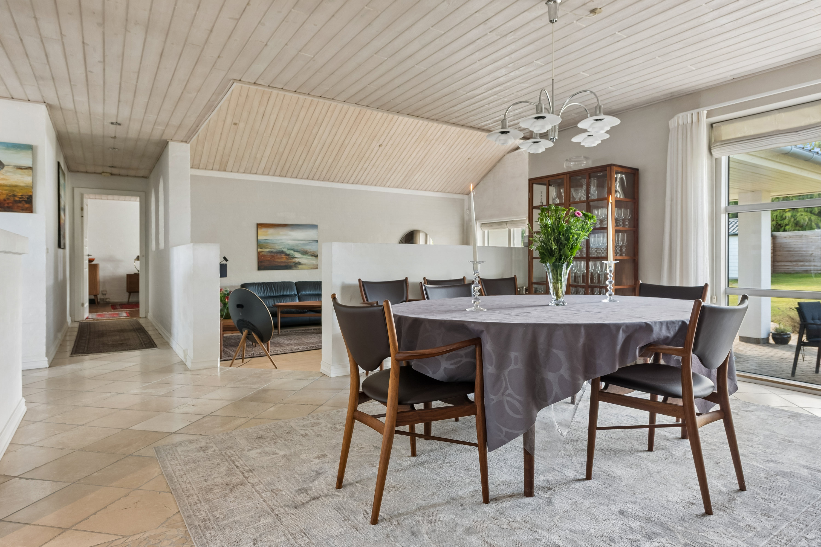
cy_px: 274
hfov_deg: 81.2
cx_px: 410
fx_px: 479
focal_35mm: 21
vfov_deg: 59.5
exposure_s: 1/2.5
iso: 400
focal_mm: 21
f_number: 13
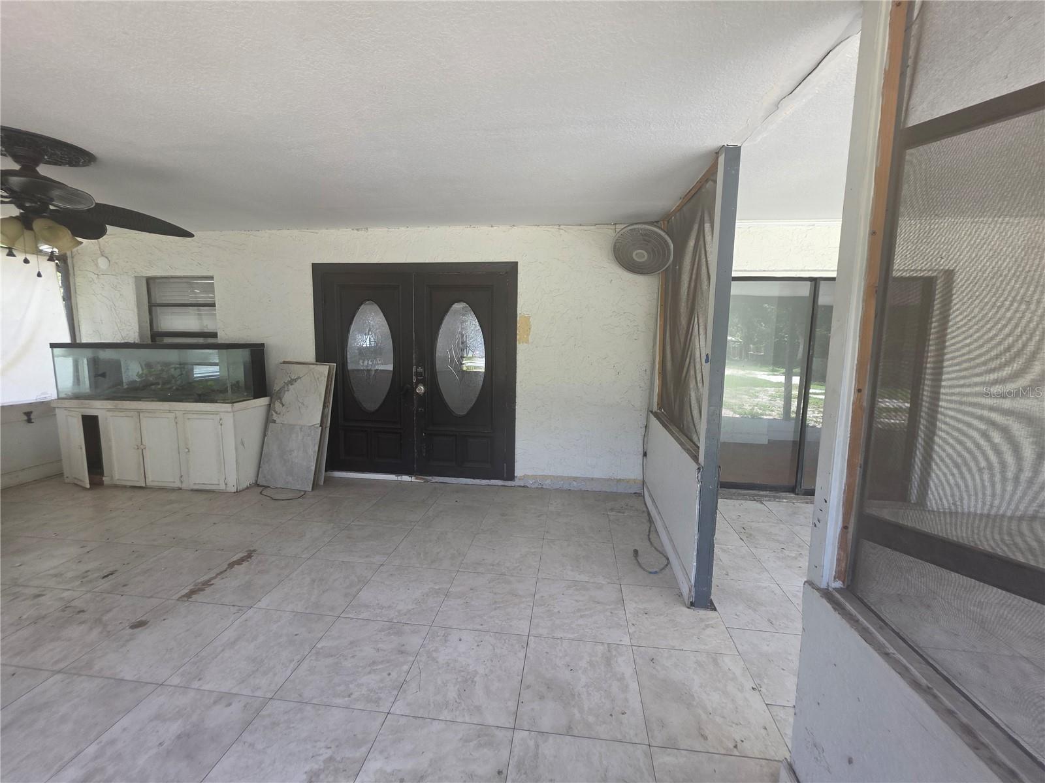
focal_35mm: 13
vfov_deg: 89.9
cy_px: 392
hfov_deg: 106.2
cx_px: 522
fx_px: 392
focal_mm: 2.2
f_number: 1.9
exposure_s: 1/120
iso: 64
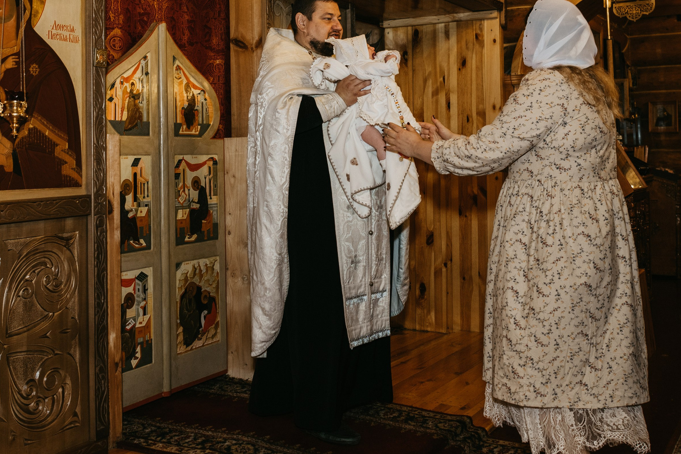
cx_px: 341
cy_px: 134
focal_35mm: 43
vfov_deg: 30.8
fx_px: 813
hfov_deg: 45.4
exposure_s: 1/160
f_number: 3.5
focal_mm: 24
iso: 200
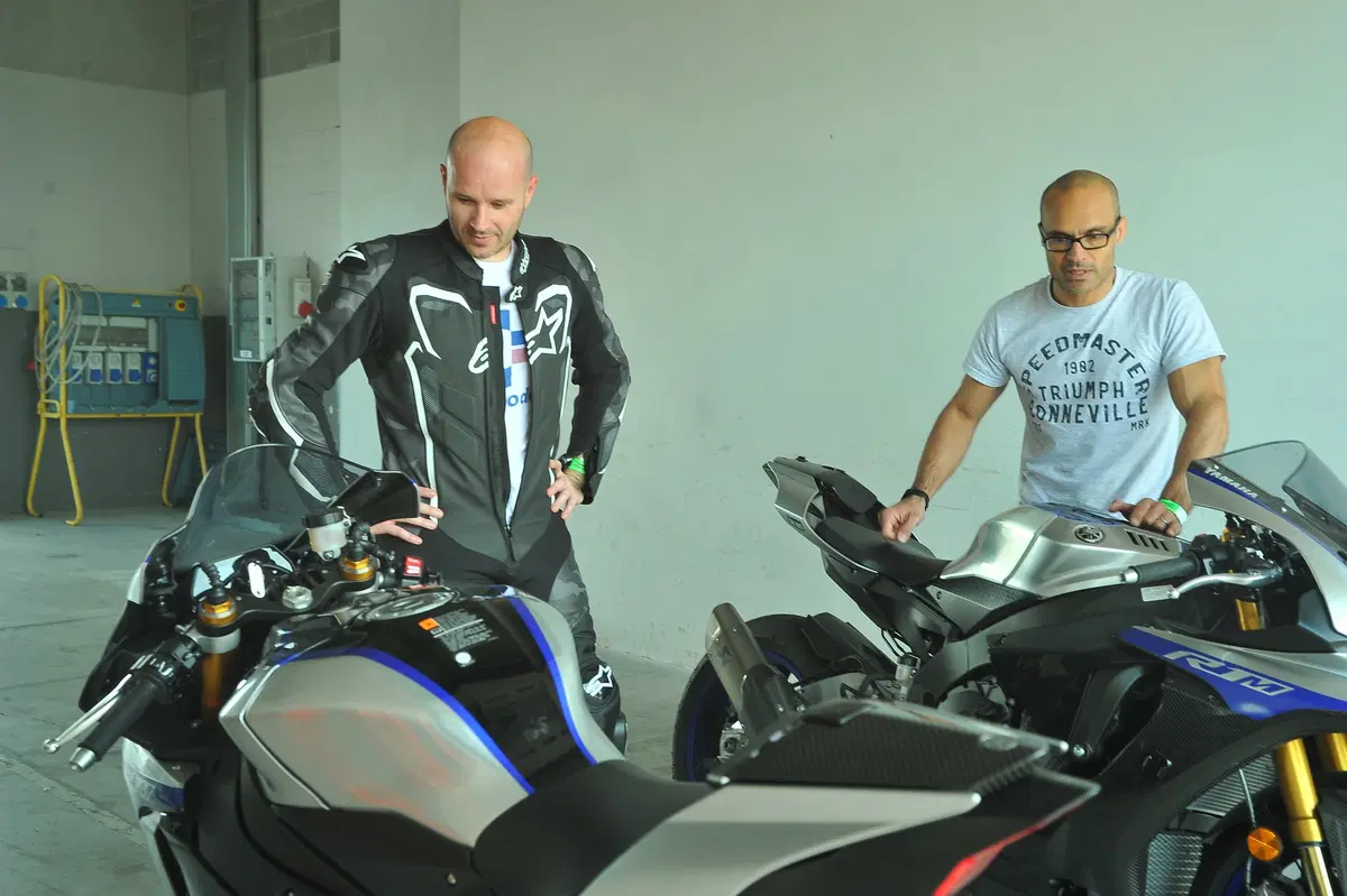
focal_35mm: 40
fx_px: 1496
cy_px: 448
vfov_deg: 33.4
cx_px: 674
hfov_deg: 48.5
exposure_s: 1/80
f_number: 5
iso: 400
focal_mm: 40
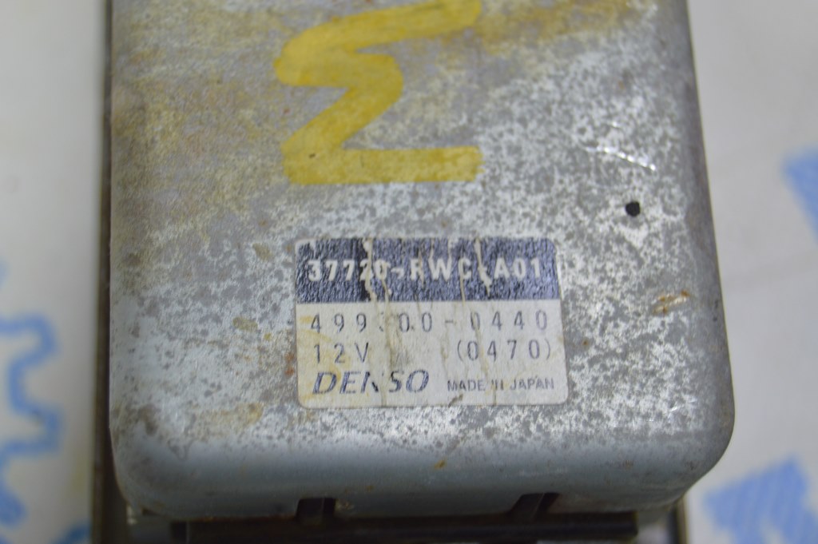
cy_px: 272
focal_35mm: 82
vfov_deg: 16.5
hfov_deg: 24.6
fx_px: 1873
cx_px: 409
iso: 400
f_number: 5.6
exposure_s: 1/20
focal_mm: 55
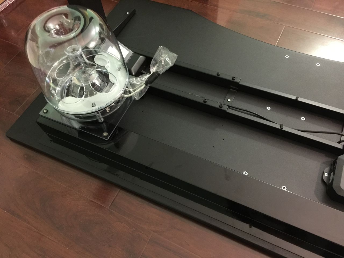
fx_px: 288
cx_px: 172
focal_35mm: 29
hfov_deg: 61.7
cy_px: 129
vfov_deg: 48.2
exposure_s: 1/4
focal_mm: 4.15
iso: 100
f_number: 2.2
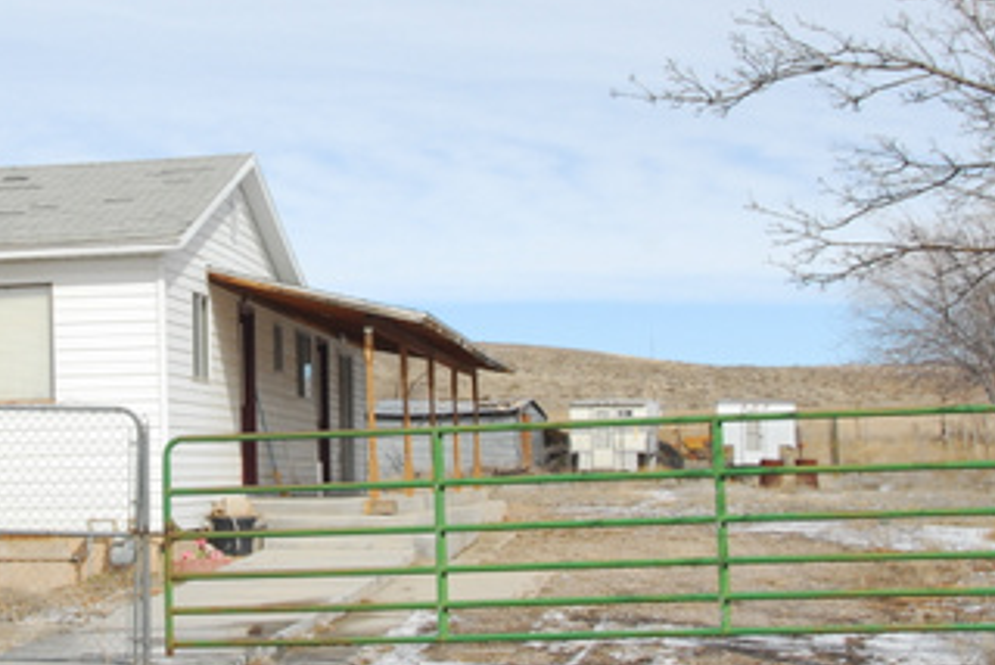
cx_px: 261
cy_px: 193
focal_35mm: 84
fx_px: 2324
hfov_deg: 23.9
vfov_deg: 16.2
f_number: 10
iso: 250
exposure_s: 1/400
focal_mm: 28
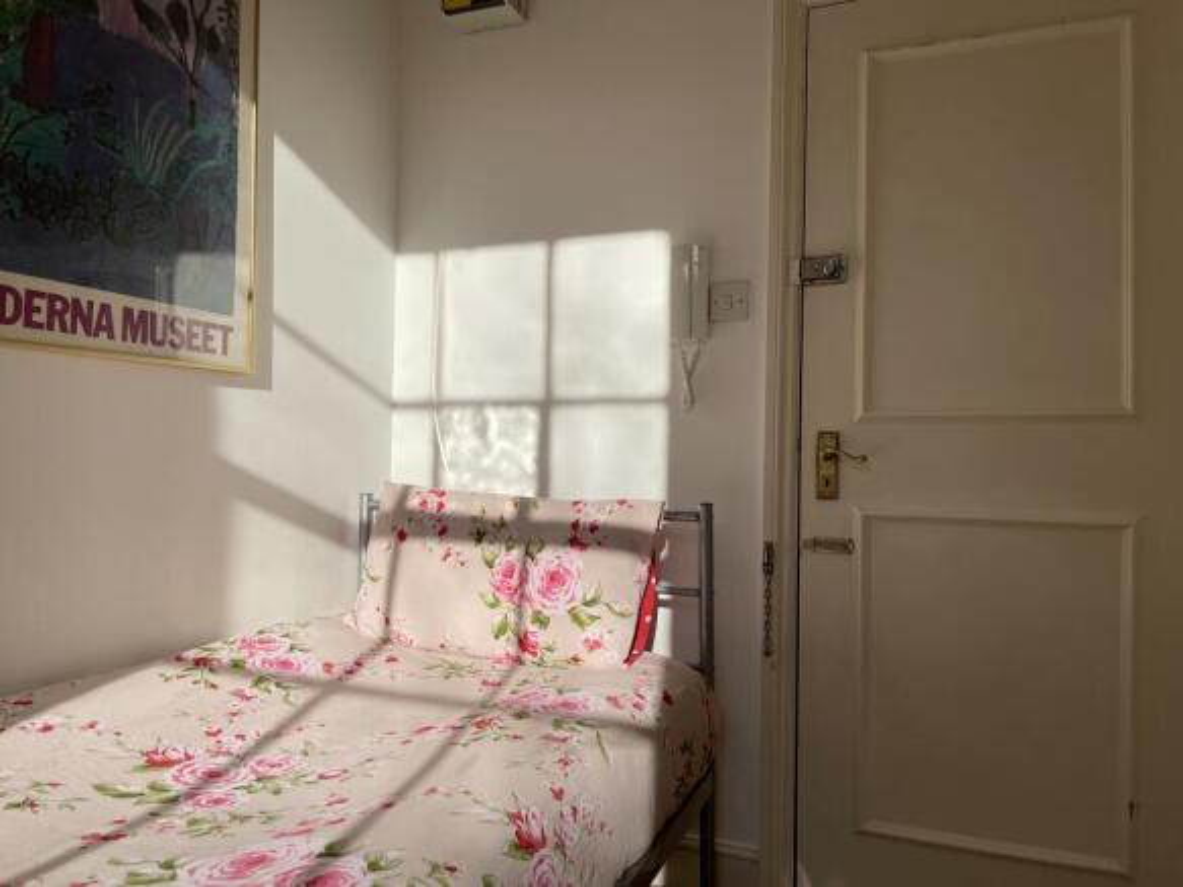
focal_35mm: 26
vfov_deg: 53.0
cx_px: 592
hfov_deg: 67.3
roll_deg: -0.9
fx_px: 888
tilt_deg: +0.9
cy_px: 444
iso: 32
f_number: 1.6
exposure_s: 1/6993
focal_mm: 5.1
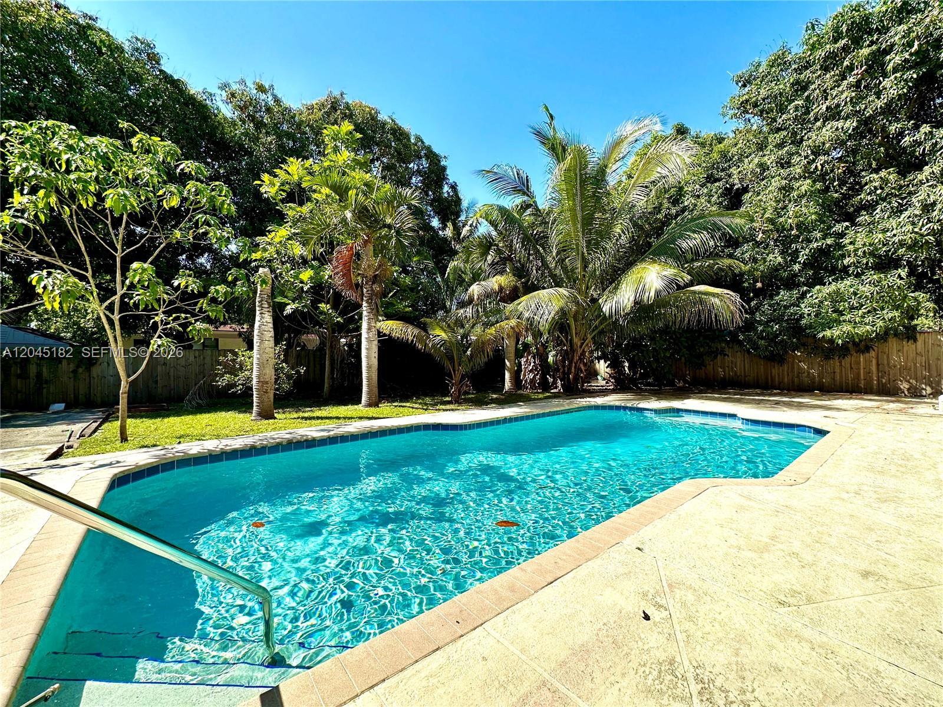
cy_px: 354
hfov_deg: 102.1
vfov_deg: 85.7
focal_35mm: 14
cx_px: 472
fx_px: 381
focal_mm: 2.22
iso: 50
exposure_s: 1/924
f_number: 2.2
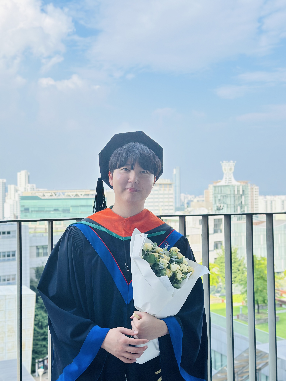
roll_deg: -1.9
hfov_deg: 30.3
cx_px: 143
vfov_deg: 39.7
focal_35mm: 48
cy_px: 190
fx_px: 529
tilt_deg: +1.5
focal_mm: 6.86
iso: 100
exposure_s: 1/2976
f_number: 1.78
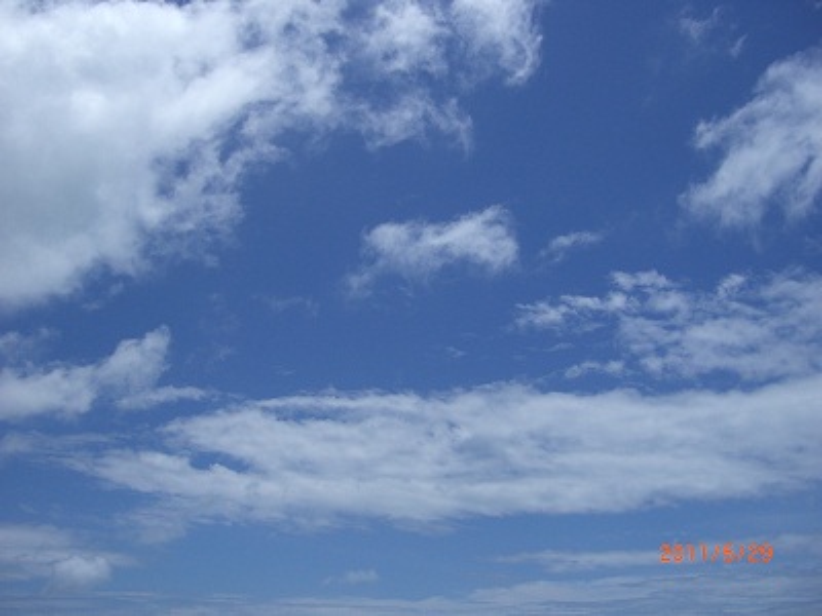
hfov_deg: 49.0
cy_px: 308
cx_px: 411
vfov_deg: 37.7
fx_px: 902
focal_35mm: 38
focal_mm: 7.9
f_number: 5.6
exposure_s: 1/1000
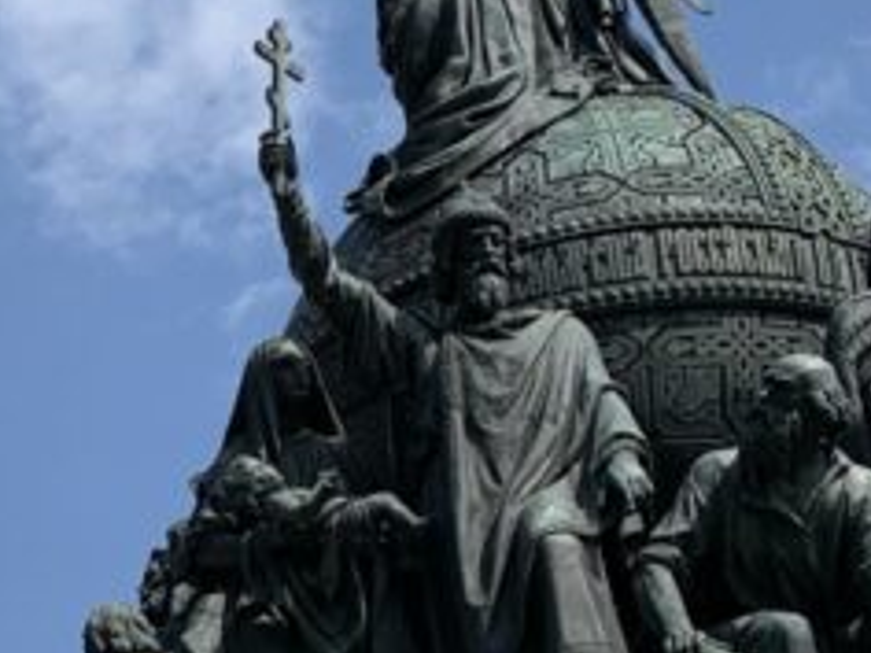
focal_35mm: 113
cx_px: -7
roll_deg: +2.4
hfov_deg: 17.0
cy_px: 956
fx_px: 2843
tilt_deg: +19.4
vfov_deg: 12.5
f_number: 1.8
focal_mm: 4.25
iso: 25
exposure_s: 1/4098
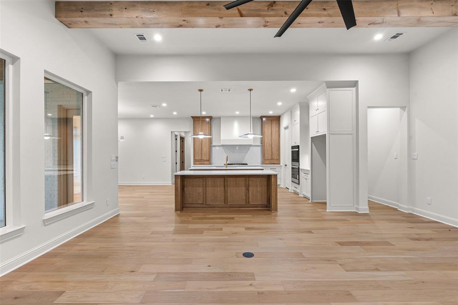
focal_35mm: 16
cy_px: 152
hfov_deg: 96.8
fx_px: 203
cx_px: 229
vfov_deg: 73.7
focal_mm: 16
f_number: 9
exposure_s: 1.3
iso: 160
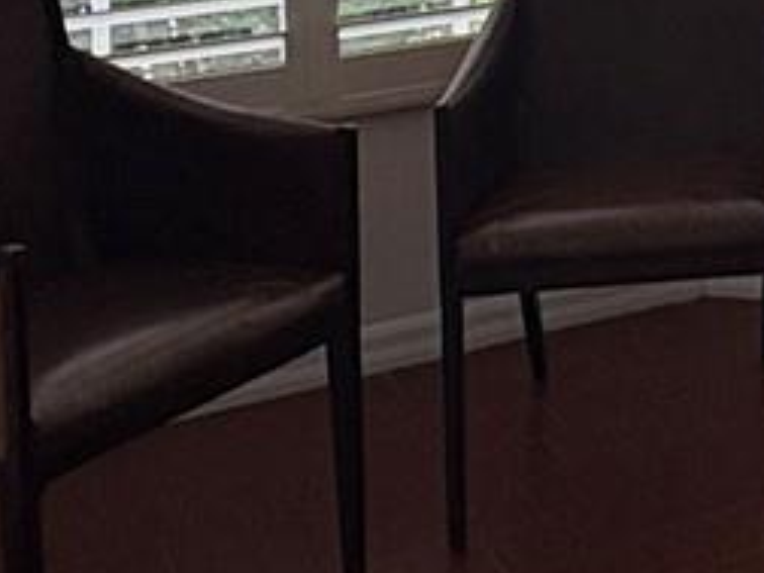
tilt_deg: -0.1
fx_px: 1964
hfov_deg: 19.2
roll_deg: +0.7
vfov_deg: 14.9
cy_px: -397
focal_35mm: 89
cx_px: 1149
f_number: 2.2
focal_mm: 2.22
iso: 64
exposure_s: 1/170
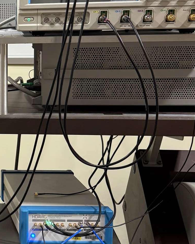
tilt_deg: -7.2
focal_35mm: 78
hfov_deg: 18.0
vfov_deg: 24.3
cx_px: -76
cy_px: 82
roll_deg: +2.1
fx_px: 563
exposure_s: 1/50
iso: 320
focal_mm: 6.76
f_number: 1.78
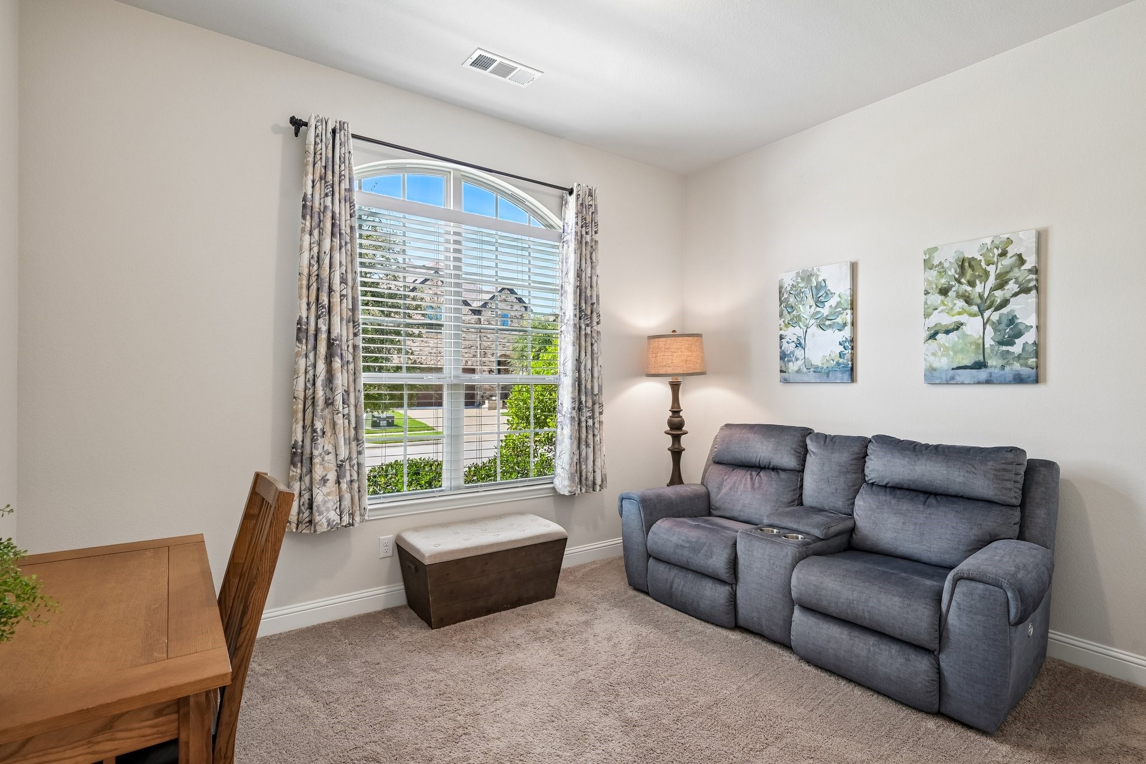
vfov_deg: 68.9
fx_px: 557
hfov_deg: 91.6
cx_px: 573
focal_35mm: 18
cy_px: 382
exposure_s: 1/30
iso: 400
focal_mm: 17.5
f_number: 8
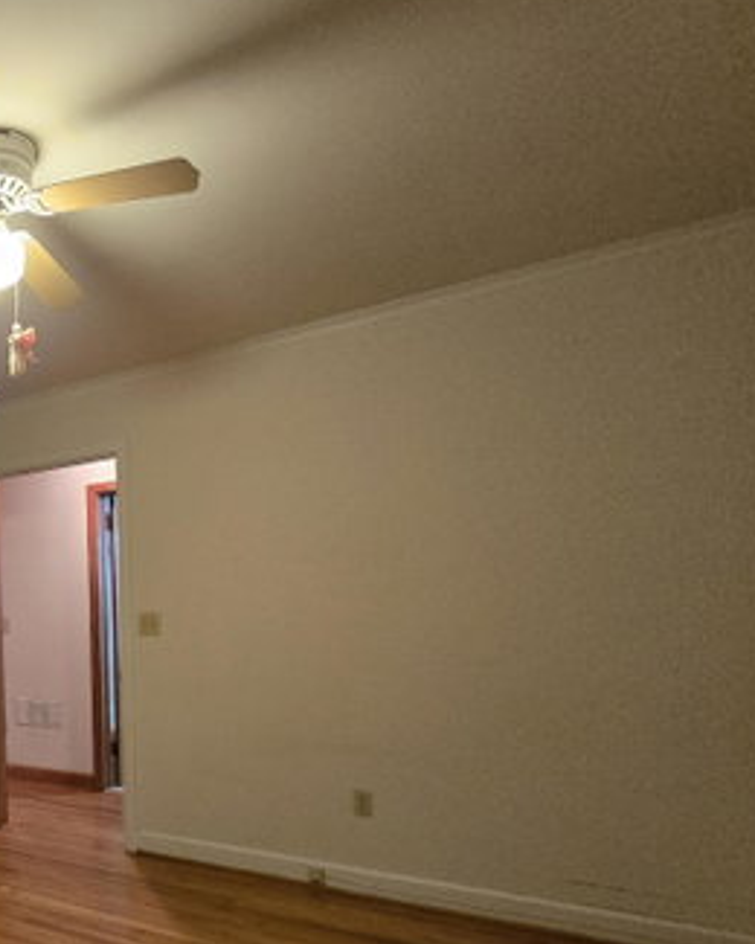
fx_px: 698
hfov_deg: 43.2
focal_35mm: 25
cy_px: 630
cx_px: -89
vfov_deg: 66.2
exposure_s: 1/60
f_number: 2.2
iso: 1000
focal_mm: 2.2
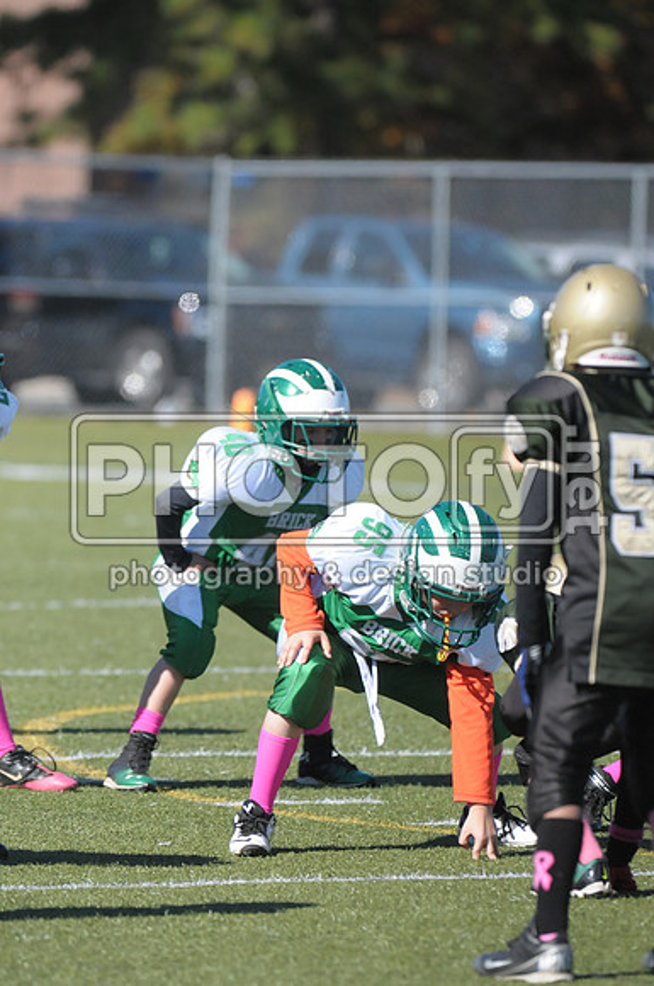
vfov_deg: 5.3
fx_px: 10659
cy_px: 493
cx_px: 327
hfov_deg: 3.5
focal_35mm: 390
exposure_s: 1/6400
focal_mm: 260
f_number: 4
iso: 1000
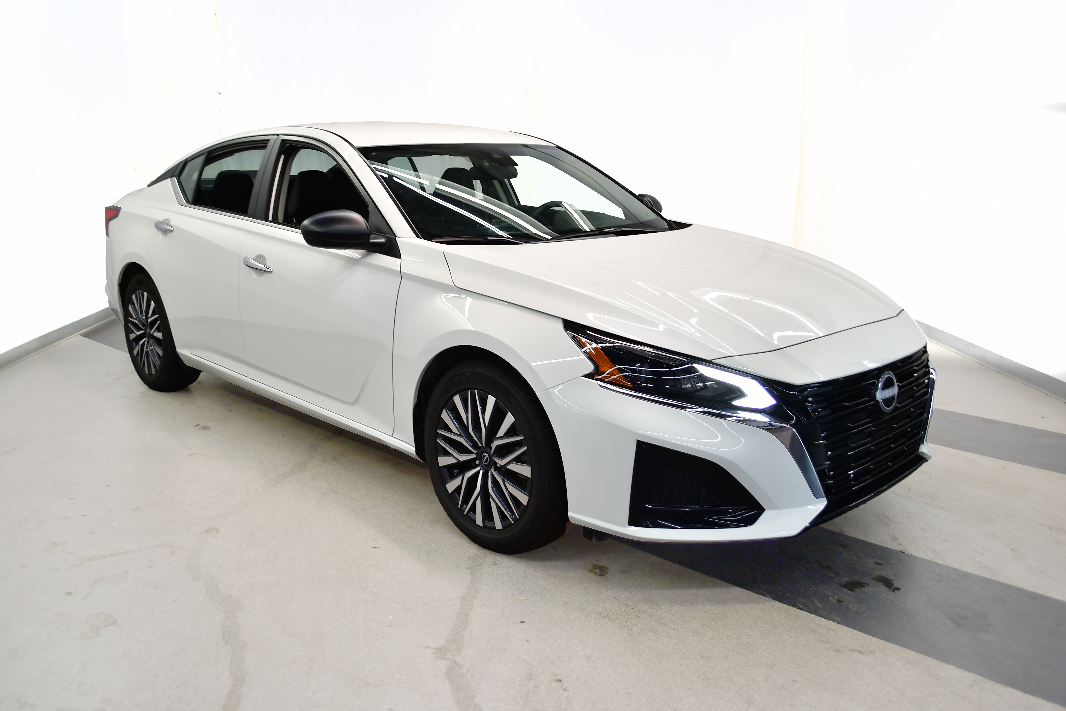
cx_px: 533
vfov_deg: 43.6
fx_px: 888
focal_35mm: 30
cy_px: 356
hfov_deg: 61.9
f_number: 3.8
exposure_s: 1/30
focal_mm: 20
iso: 110
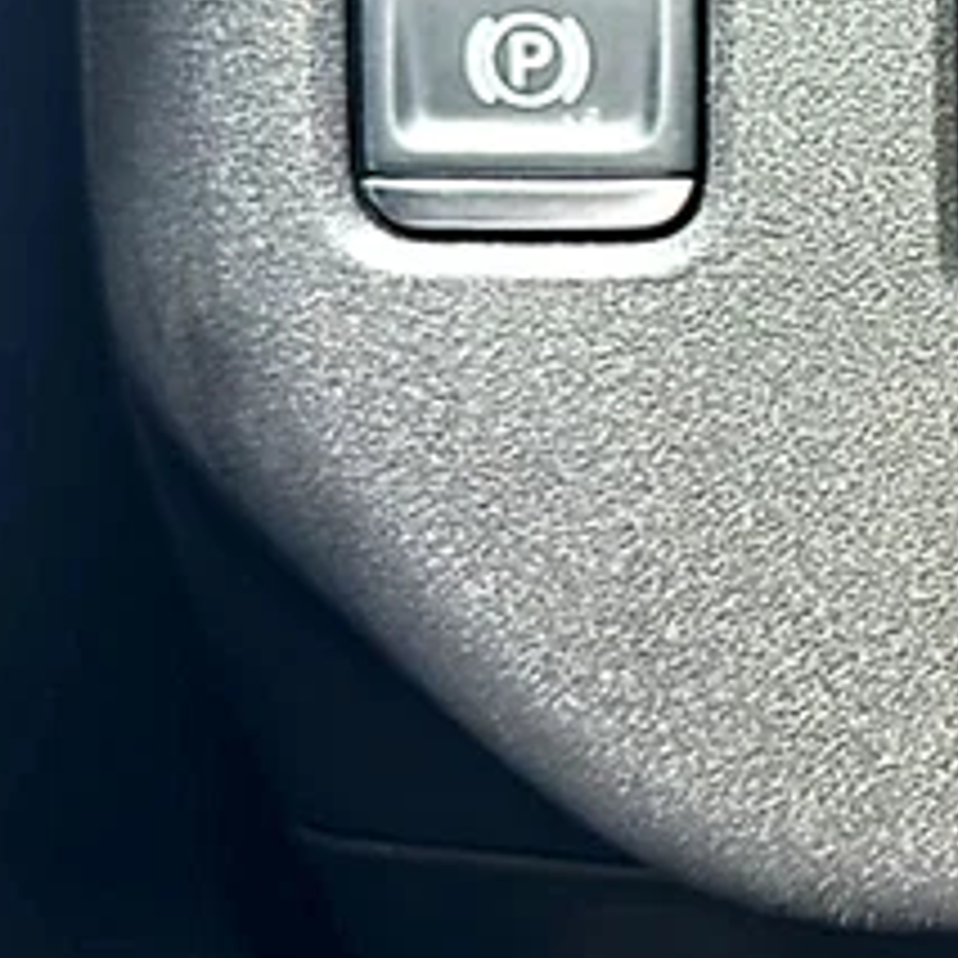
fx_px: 2724
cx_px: 1547
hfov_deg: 17.4
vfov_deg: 19.7
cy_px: 155
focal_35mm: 87
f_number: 1.78
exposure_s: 1/84
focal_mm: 6.86
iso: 100
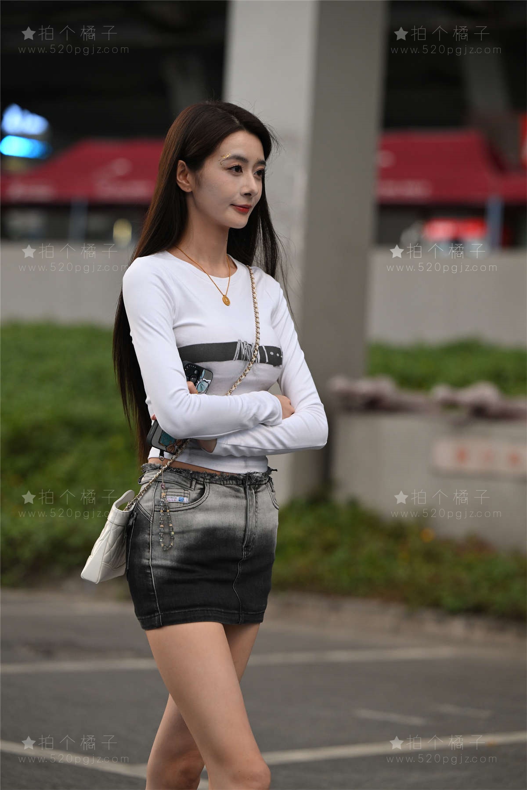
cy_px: 395
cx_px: 264
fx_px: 2745
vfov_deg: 16.4
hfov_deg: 11.0
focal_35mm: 125
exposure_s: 1/640
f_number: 3.5
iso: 900
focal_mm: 125
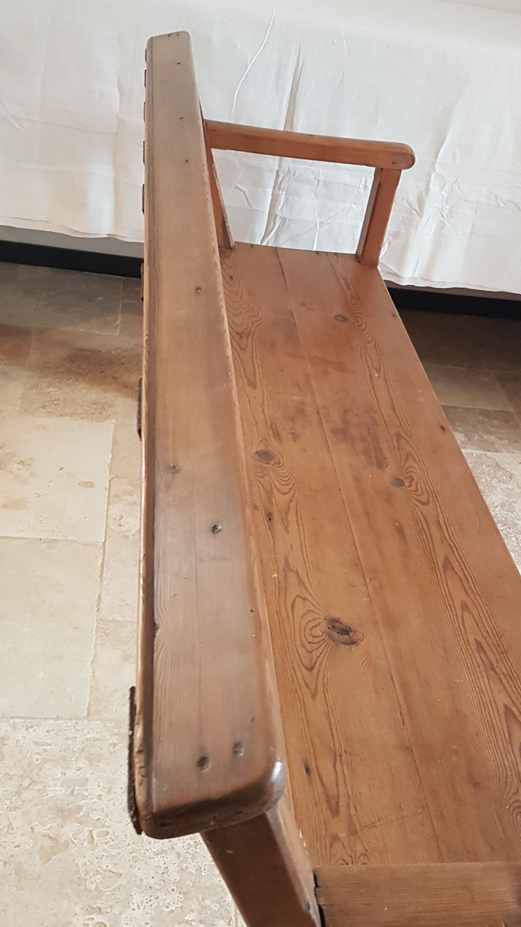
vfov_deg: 66.1
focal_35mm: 29
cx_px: 285
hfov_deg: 40.1
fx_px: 712
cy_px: 459
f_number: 1.7
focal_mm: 4.2
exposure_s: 1/20
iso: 250
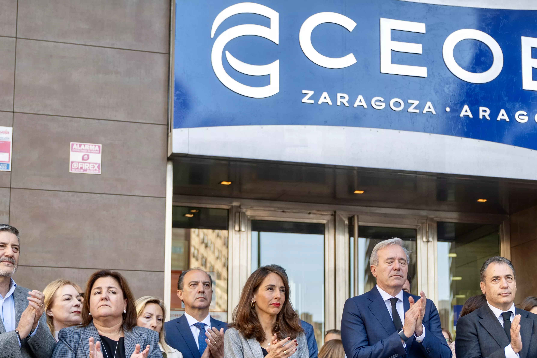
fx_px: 1223
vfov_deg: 16.6
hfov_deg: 24.5
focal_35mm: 82
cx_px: 388
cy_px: 259
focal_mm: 49
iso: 250
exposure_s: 1/250
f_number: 3.6
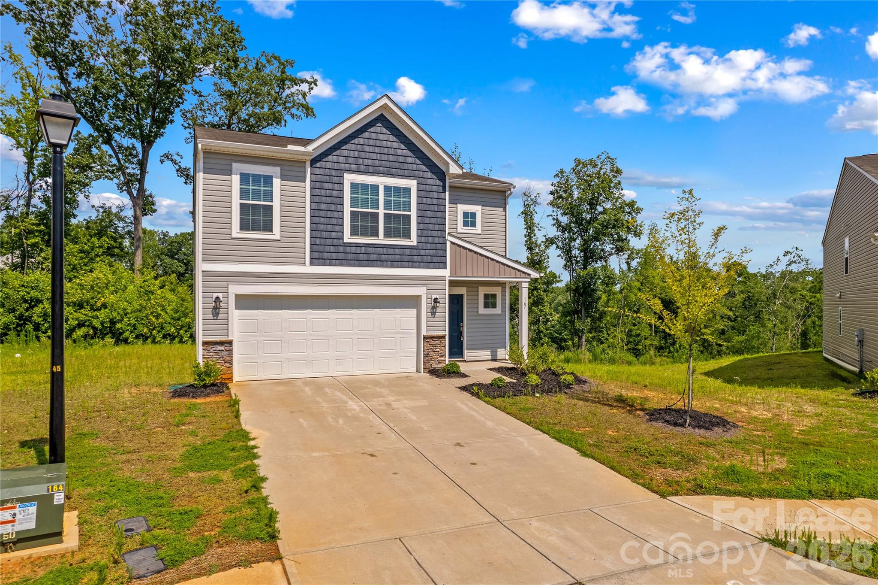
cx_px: 439
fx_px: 536
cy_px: 292
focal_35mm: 22
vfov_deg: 57.2
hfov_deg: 78.6
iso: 120
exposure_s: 1/2500
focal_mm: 8.38
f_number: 2.8
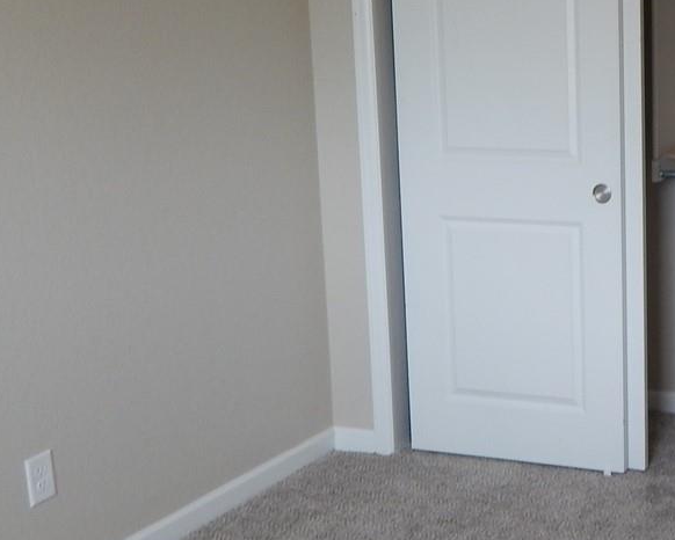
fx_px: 1179
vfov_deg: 25.8
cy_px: 225
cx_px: 680
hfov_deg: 29.7
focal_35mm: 59
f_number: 3
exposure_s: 1/30
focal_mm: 4
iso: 125
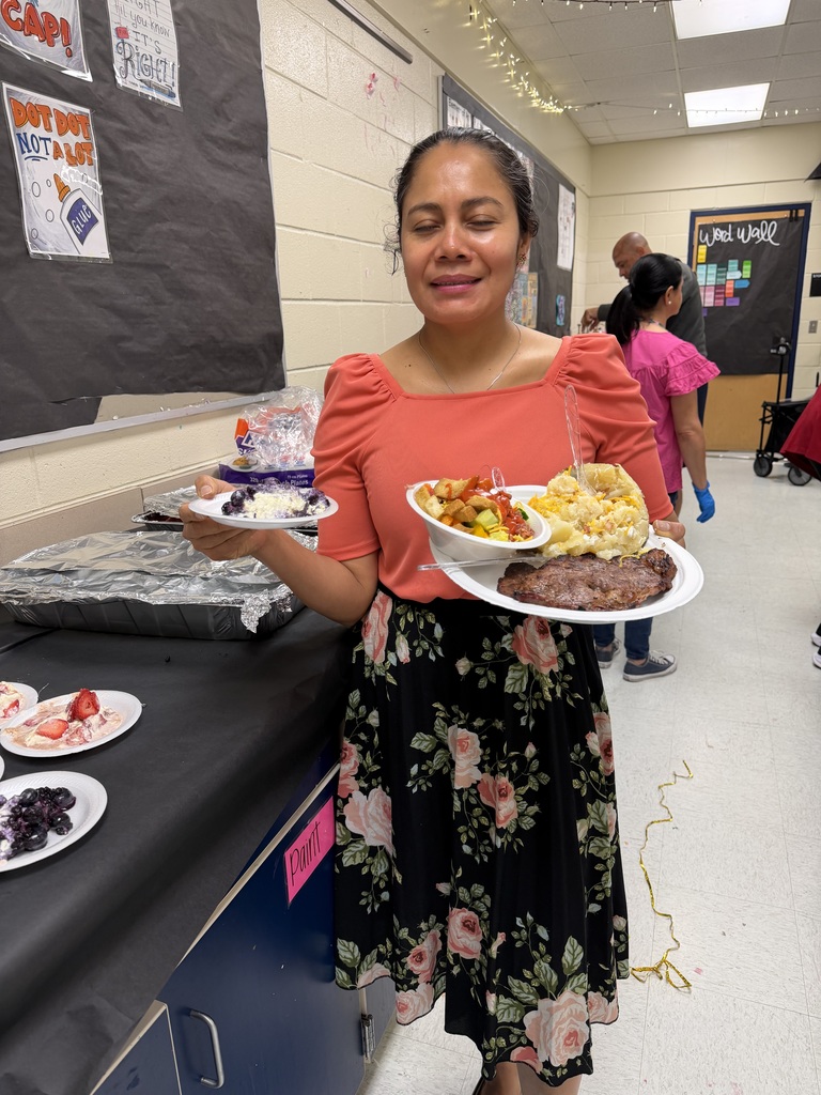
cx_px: 410
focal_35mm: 24
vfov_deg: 71.6
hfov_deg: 56.8
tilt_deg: -16.4
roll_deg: +1.9
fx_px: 759
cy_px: 548
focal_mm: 6.76
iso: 125
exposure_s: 1/60
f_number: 1.78
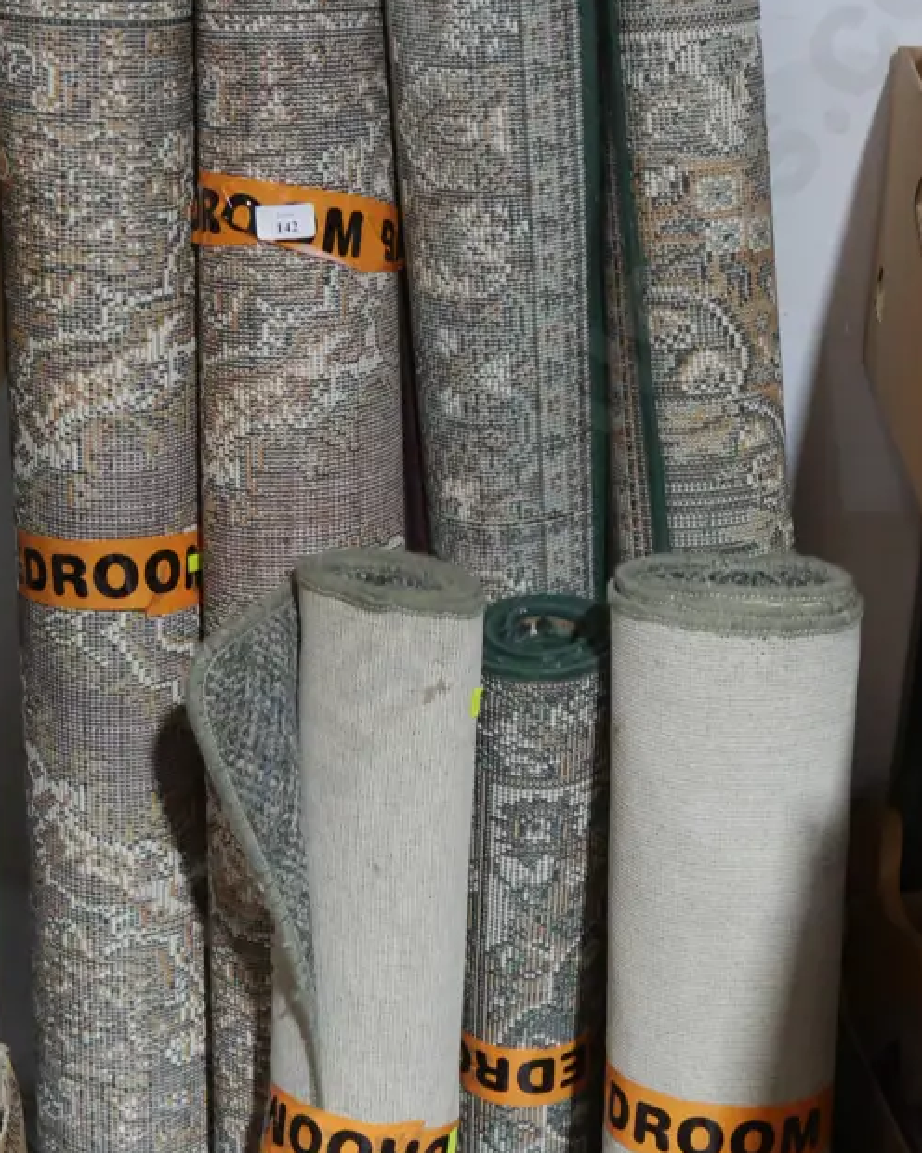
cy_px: 524
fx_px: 2422
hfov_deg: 21.6
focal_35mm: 71
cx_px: 495
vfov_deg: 26.8
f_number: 4.7
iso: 1250
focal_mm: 22
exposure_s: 1/60
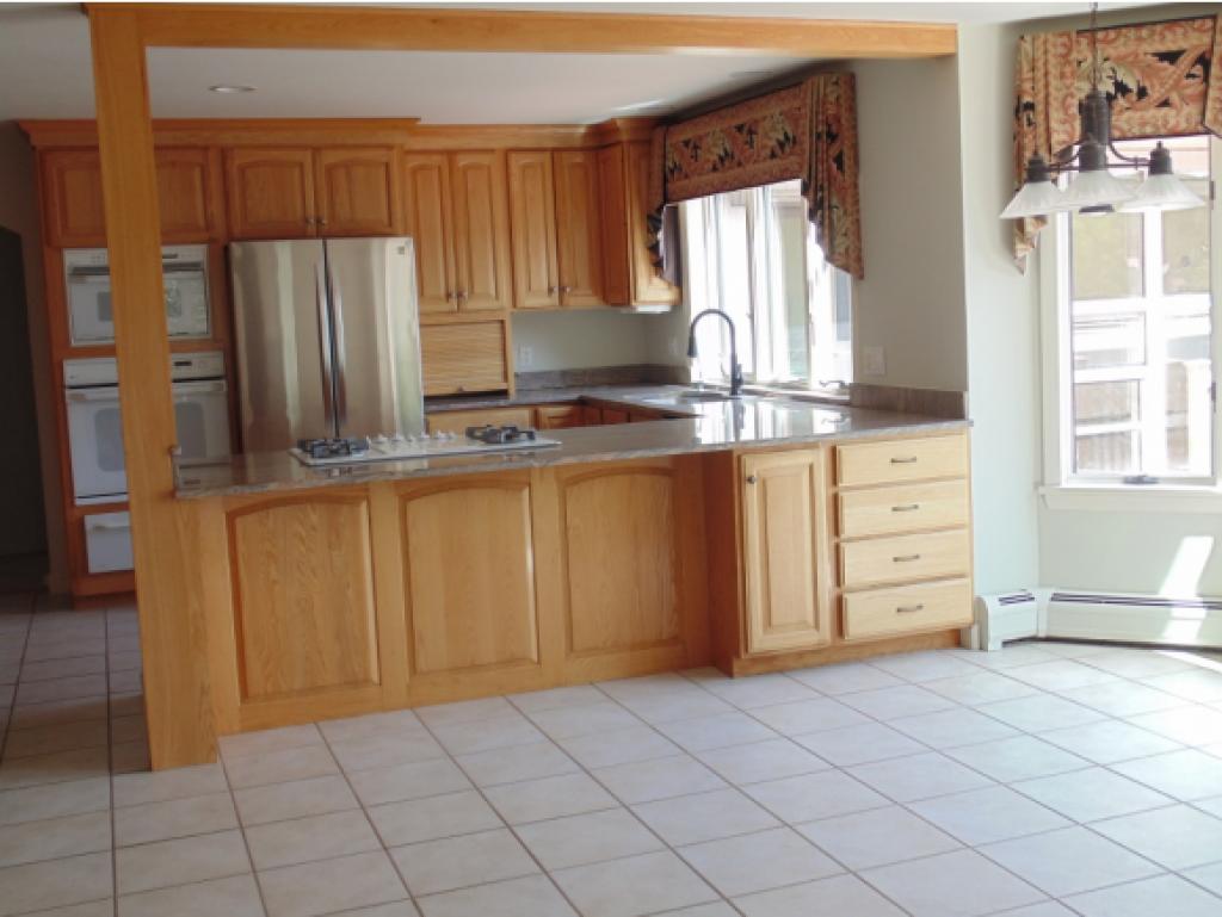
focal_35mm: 41
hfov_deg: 45.8
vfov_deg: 35.2
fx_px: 1448
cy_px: 458
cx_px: 611
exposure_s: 1/50
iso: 80
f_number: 3.6
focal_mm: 7.4
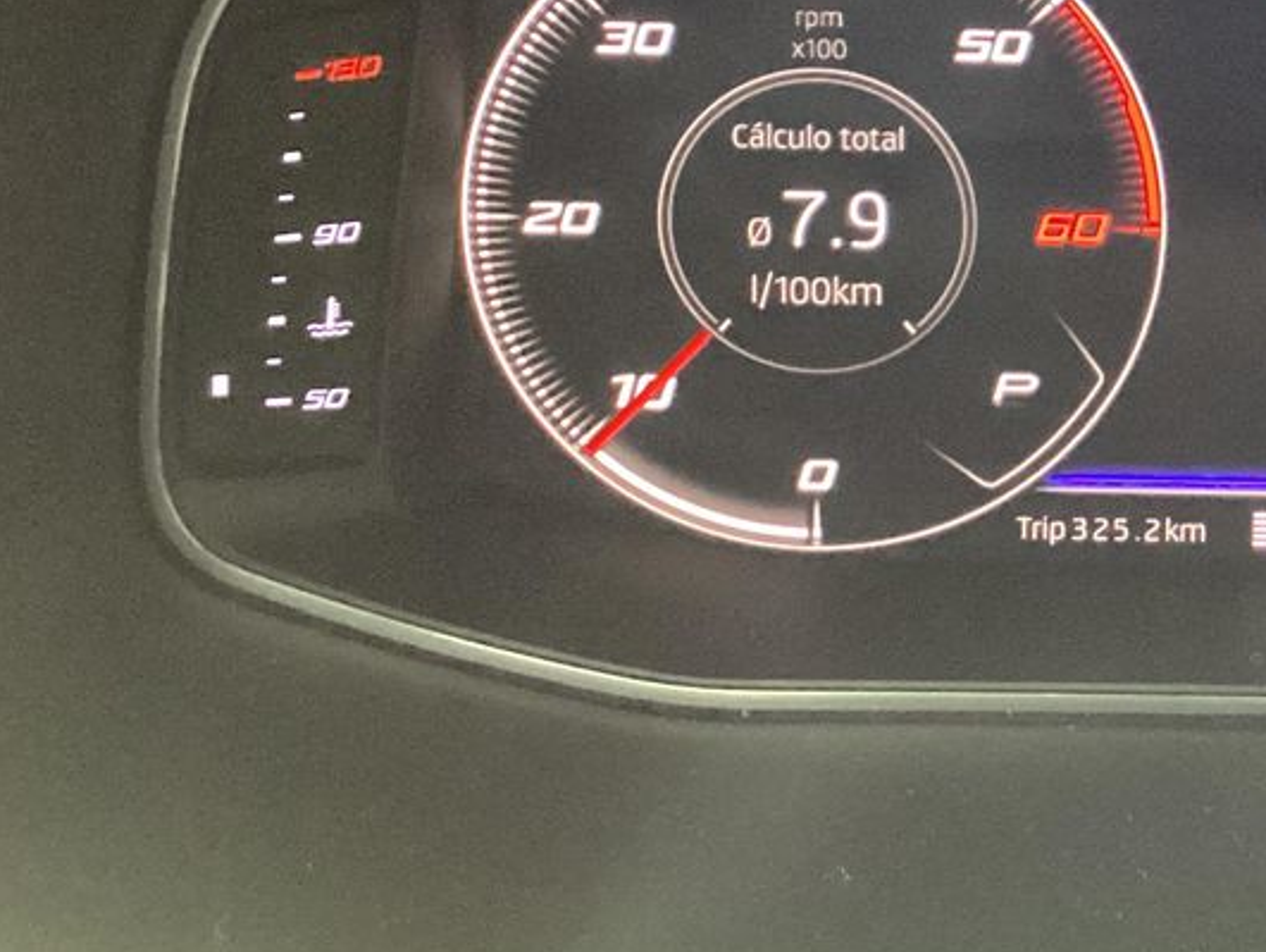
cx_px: 1230
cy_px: -7
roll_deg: -2.6
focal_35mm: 70
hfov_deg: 26.5
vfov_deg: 20.4
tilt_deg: -14.2
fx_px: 2562
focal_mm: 3.3
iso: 400
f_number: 2.4
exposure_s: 1/33
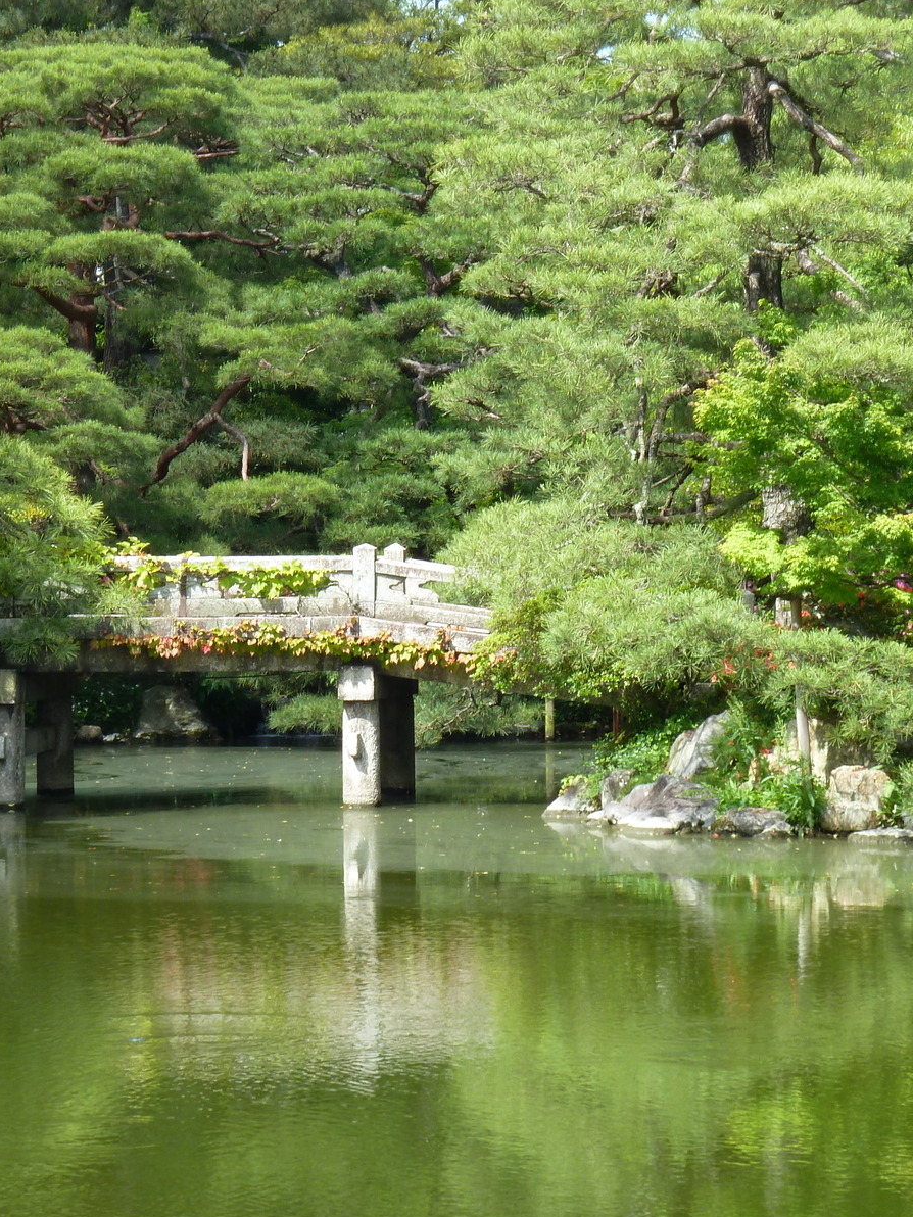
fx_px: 5240
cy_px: 611
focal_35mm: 149
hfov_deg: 10.0
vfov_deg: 13.3
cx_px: 341
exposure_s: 1/100
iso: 80
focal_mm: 18.2
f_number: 4.4
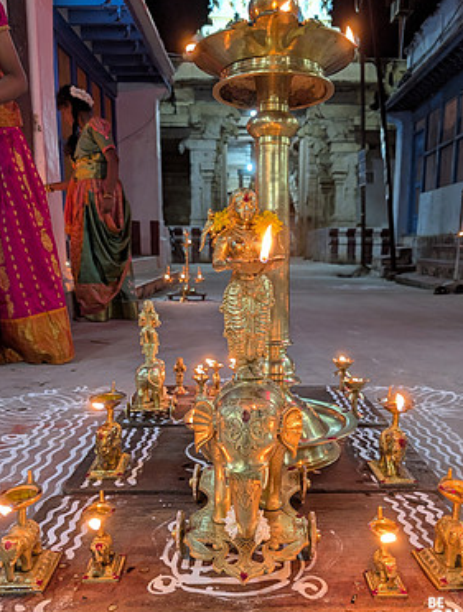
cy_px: 347
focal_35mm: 29
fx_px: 515
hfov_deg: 48.4
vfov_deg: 61.3
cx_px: 251
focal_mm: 6.9
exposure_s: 1/79.1
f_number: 1.68
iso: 427
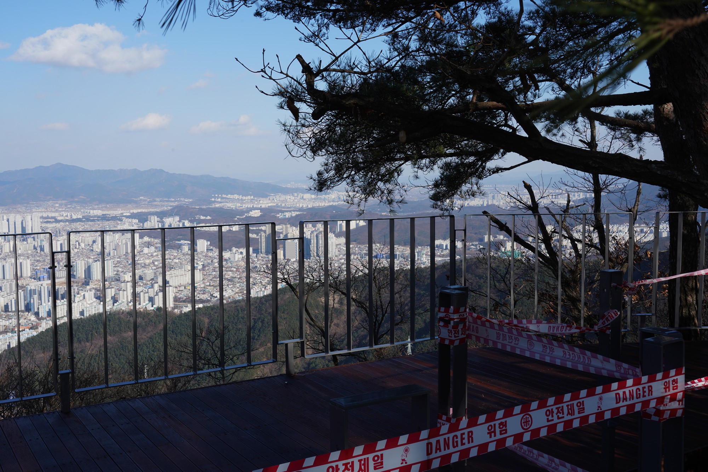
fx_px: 767
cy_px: 236
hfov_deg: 49.5
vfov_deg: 34.2
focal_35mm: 39
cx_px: 354
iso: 200
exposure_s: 1/100
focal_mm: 39
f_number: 18
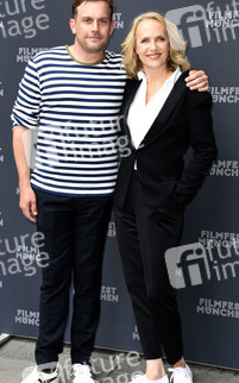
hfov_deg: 17.1
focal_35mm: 76
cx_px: 118
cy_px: 201
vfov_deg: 27.1
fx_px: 793
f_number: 6.3
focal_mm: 40
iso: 500
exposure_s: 1/100
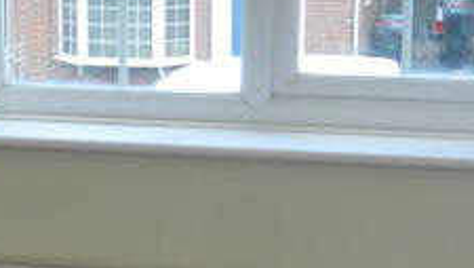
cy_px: 169
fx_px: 1560
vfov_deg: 9.8
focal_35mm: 124
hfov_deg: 16.9
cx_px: 4
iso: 80
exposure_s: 1/40
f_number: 3.1
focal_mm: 4.5
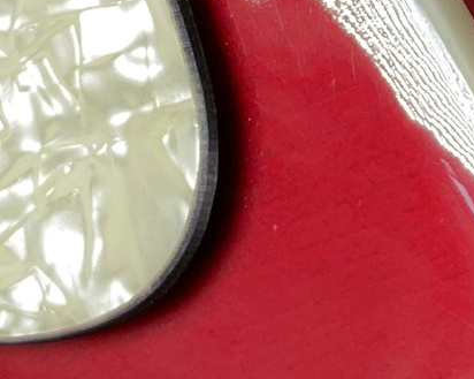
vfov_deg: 8.2
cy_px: -487
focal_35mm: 176
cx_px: 552
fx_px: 2467
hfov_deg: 10.8
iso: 20
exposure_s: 1/156
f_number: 1.8
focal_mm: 3
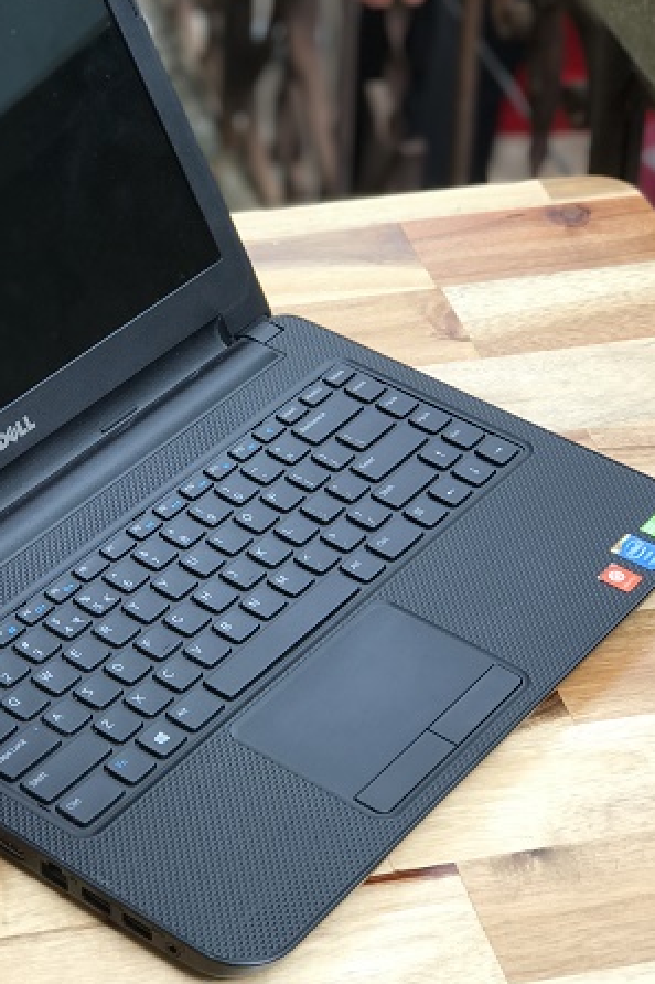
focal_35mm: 93
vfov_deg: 21.9
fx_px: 2540
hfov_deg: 14.6
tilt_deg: -38.2
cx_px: 128
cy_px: 442
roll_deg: +0.9
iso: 20
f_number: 2.8
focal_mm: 6.6
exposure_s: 1/50
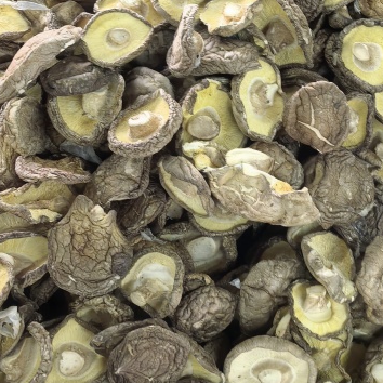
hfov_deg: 23.2
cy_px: 69
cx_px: 361
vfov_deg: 23.6
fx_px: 901
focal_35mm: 72
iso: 500
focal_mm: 6.98
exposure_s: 1/33.3
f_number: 2
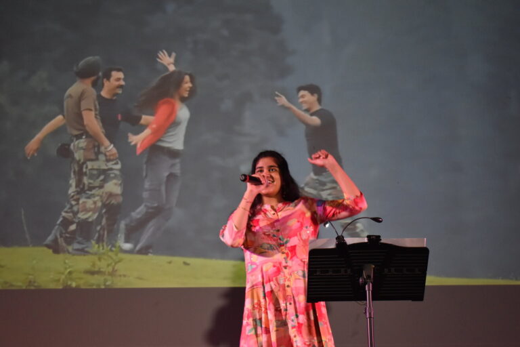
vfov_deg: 22.6
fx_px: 867
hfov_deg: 33.4
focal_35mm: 60
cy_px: 174
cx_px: 260
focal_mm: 40
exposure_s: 1/60
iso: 2000
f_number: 5
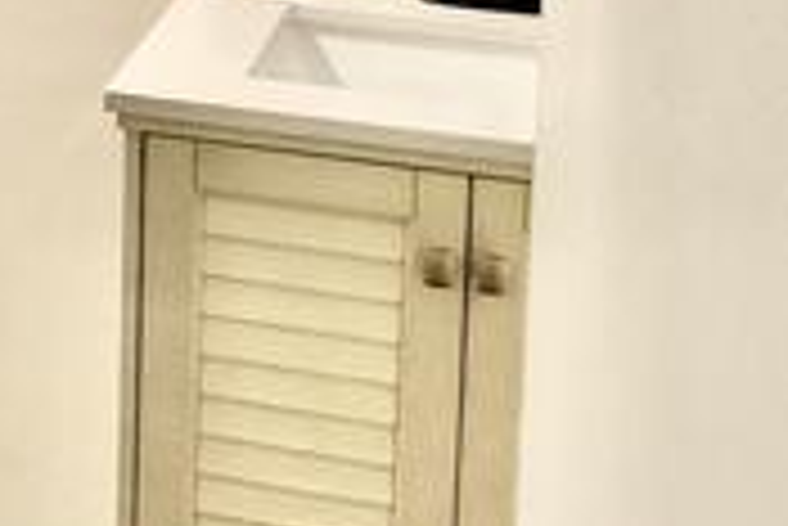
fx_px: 2410
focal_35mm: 110
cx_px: -261
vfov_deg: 11.9
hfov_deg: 17.3
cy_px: -274
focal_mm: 3
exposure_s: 1/60
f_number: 1.8
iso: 100
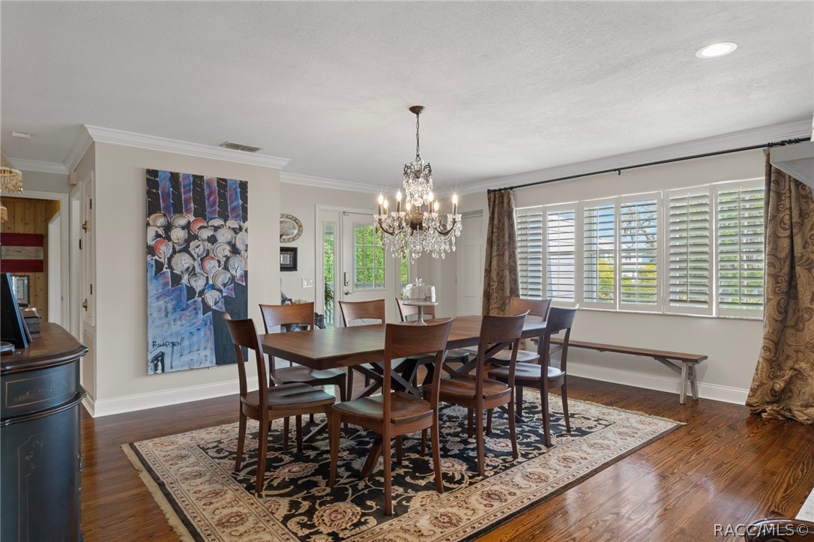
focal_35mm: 21
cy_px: 271
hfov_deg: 81.2
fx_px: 475
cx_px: 407
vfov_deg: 59.4
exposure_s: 1
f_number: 9.5
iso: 320
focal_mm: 14
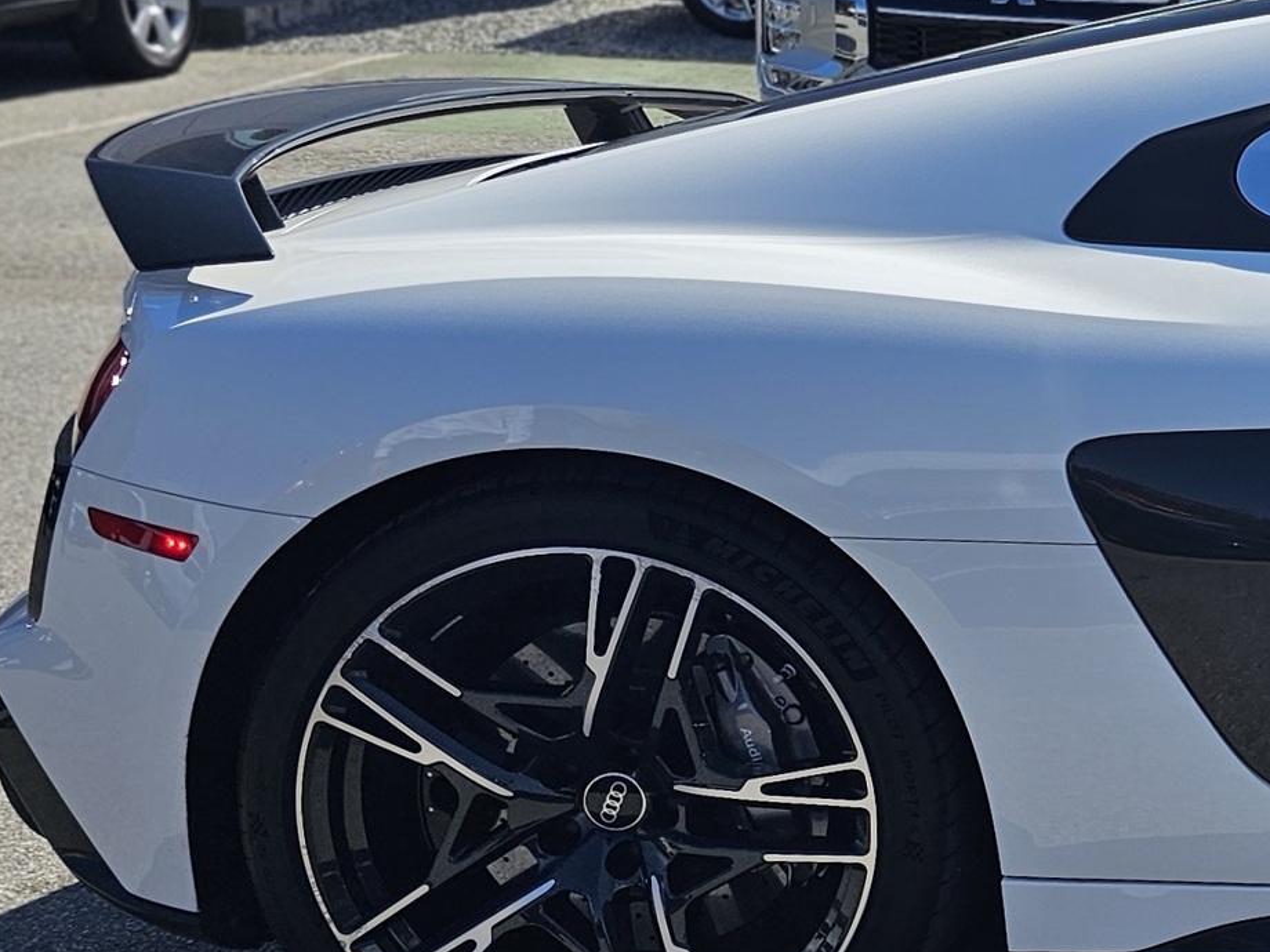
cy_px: 469
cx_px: 1866
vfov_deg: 20.4
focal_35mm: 72
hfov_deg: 22.5
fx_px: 2642
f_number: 1.7
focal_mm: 6.3
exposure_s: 1/1429
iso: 16
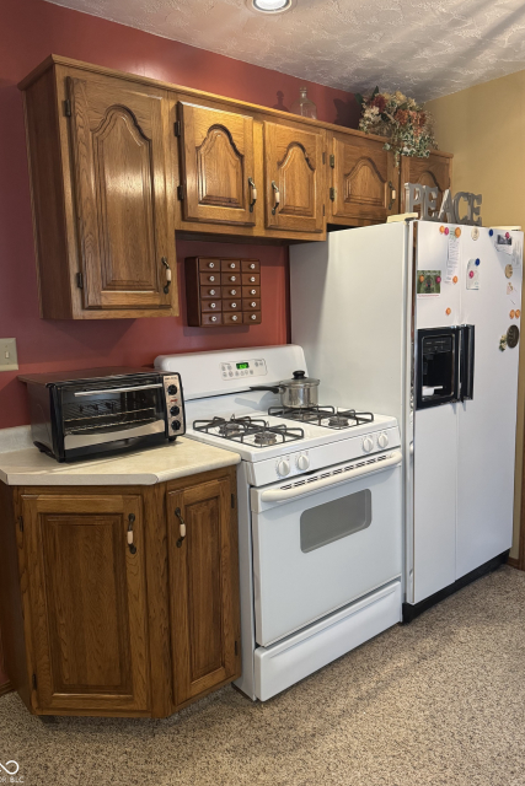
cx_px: 279
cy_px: 383
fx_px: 568
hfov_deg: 49.5
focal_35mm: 26
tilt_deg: -7.8
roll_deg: +1.7
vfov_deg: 69.4
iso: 500
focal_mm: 6.76
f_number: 1.78
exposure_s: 1/60
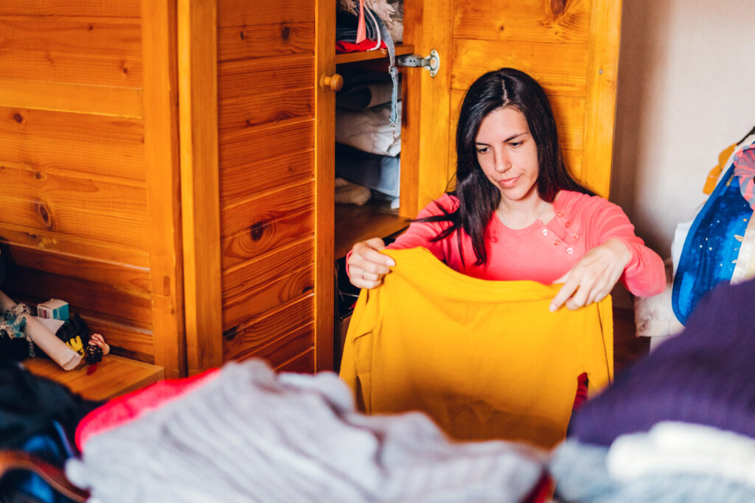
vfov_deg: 29.9
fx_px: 944
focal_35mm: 45
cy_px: 252
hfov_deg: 43.6
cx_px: 378
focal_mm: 30
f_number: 1.4
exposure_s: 1/50
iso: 1000
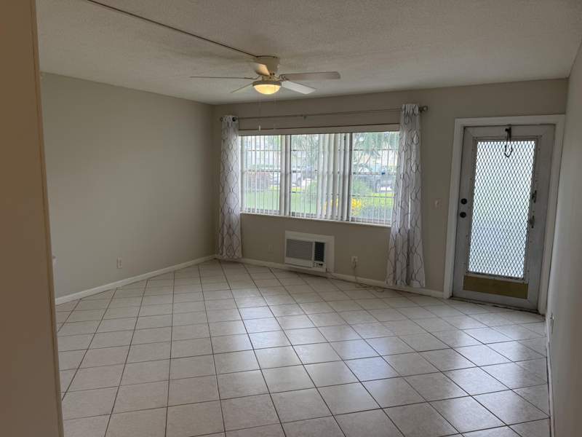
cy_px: 218
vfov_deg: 56.8
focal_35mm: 24
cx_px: 291
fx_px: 404
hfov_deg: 71.6
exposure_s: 1/208
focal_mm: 6.76
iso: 80
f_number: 1.78
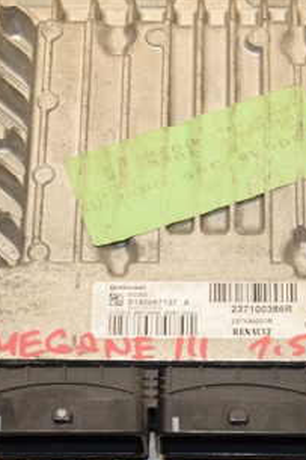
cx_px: 184
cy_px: 219
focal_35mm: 126
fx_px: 1608
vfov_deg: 16.3
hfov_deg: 10.9
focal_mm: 40
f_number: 8
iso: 800
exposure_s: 1/200
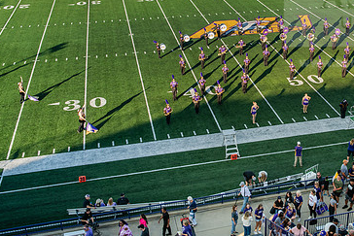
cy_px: 83
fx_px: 502
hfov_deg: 38.1
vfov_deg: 26.4
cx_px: 255
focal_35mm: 51
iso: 320
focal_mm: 32
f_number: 5.6
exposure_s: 1/500
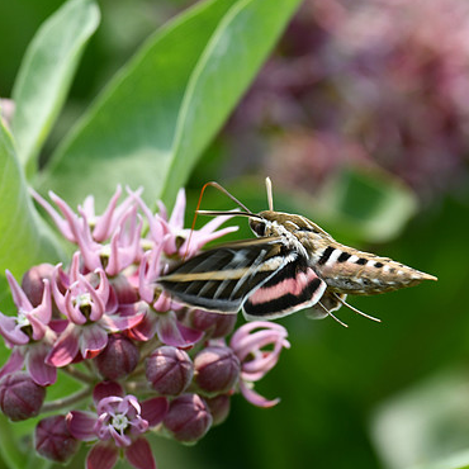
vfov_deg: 4.0
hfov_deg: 4.0
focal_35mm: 440
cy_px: 230
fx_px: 6745
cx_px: 280
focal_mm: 220
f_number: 7.1
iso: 200
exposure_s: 1/500
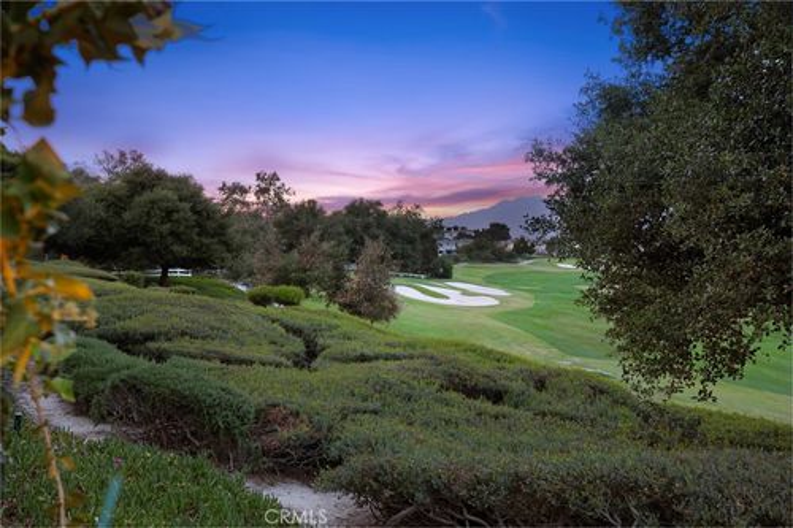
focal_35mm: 35
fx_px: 771
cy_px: 264
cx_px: 396
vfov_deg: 37.8
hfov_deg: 54.5
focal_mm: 35
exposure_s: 1.6
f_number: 9
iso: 320
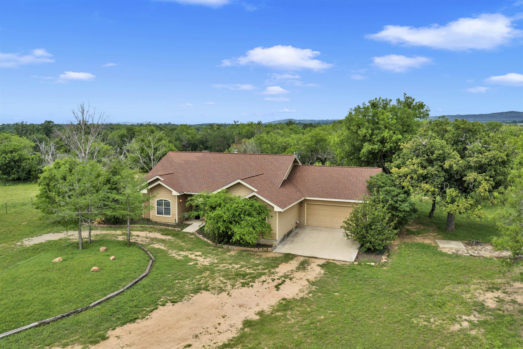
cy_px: 174
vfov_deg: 46.4
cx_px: 262
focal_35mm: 28
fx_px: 407
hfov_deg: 65.5
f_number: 2.8
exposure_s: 1/1600
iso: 200
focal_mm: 14.45
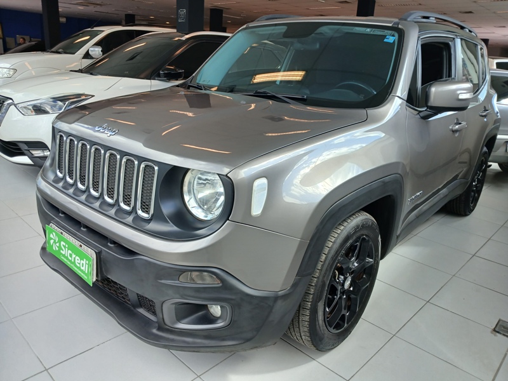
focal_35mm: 26
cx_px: 254
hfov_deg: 67.3
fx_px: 382
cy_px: 190
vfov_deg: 53.1
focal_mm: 3.98
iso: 40
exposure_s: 1/120
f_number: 1.8
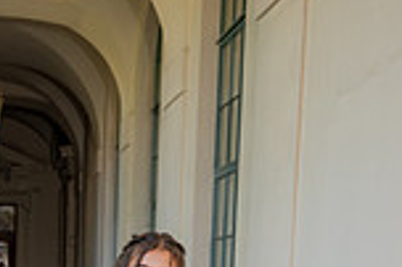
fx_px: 1149
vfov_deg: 12.2
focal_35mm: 103
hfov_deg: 18.5
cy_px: 472
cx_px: -111
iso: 200
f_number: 3.2
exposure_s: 1/200
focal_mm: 27
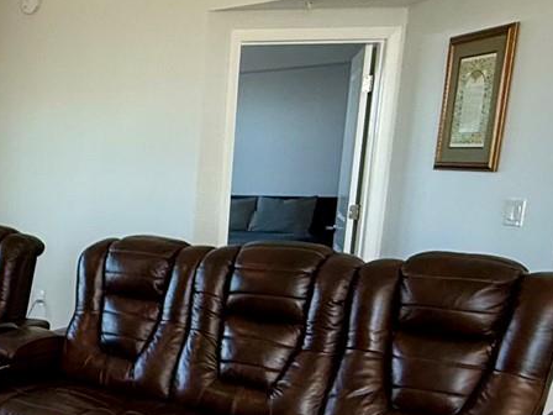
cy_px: 359
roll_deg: +0.4
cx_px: -52
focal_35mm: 50
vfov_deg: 28.2
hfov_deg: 33.4
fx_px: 799
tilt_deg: -13.8
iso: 100
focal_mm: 2.22
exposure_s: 1/120
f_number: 2.2
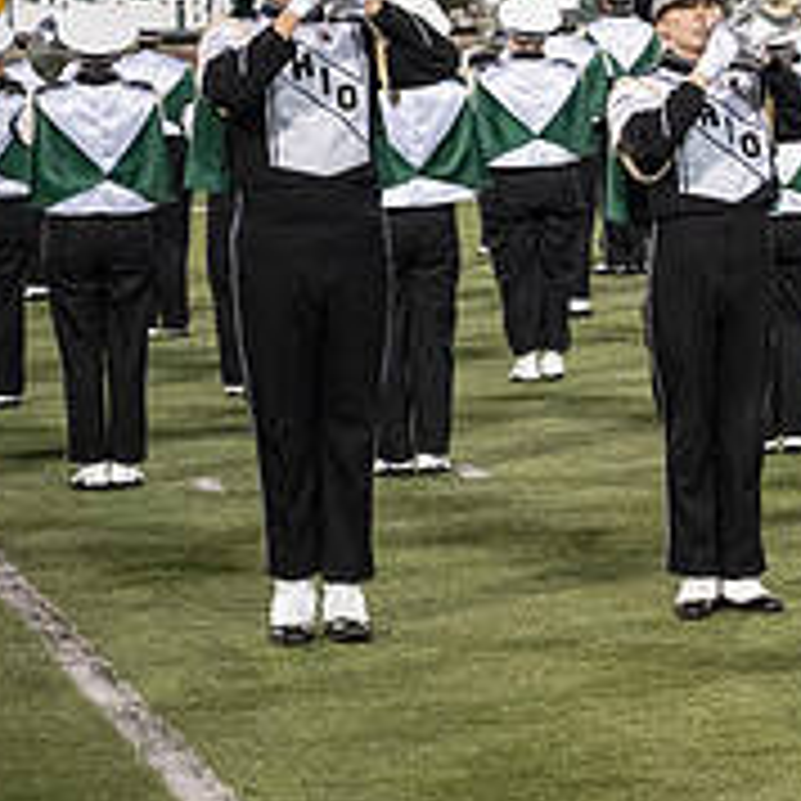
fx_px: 5079
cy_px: 137
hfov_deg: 8.8
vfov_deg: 9.0
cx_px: 1274
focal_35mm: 194
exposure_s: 1/500
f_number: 4
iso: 2000
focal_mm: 70
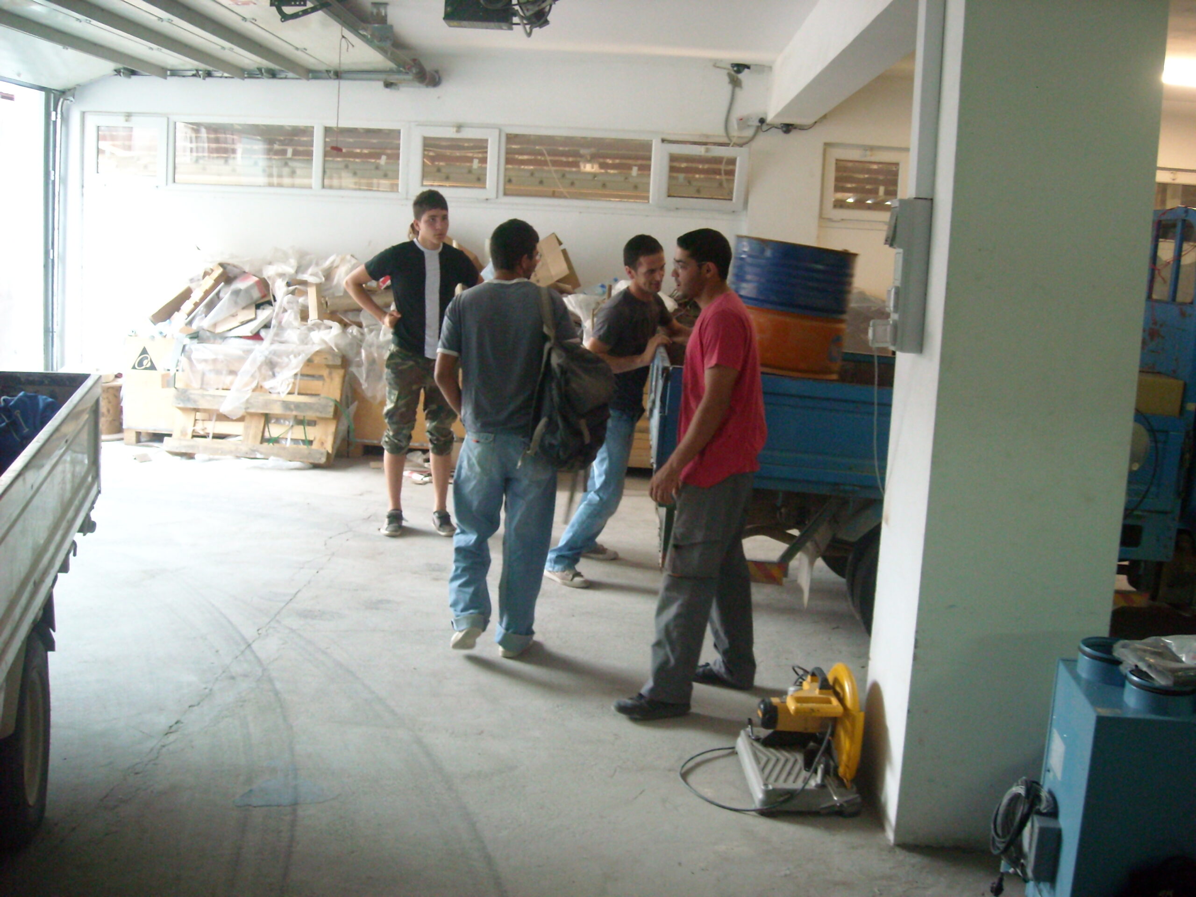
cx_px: 598
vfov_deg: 40.7
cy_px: 448
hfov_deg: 52.6
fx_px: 1209
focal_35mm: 35
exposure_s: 1/42
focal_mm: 5.7
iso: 400
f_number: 2.8
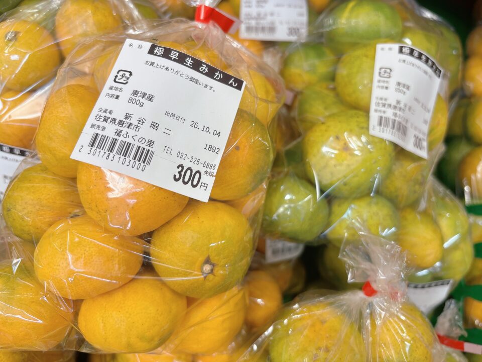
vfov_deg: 53.1
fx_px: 362
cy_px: 181
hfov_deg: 67.3
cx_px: 241
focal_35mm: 26
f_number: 1.6
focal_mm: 5.96
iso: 50
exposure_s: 1/120
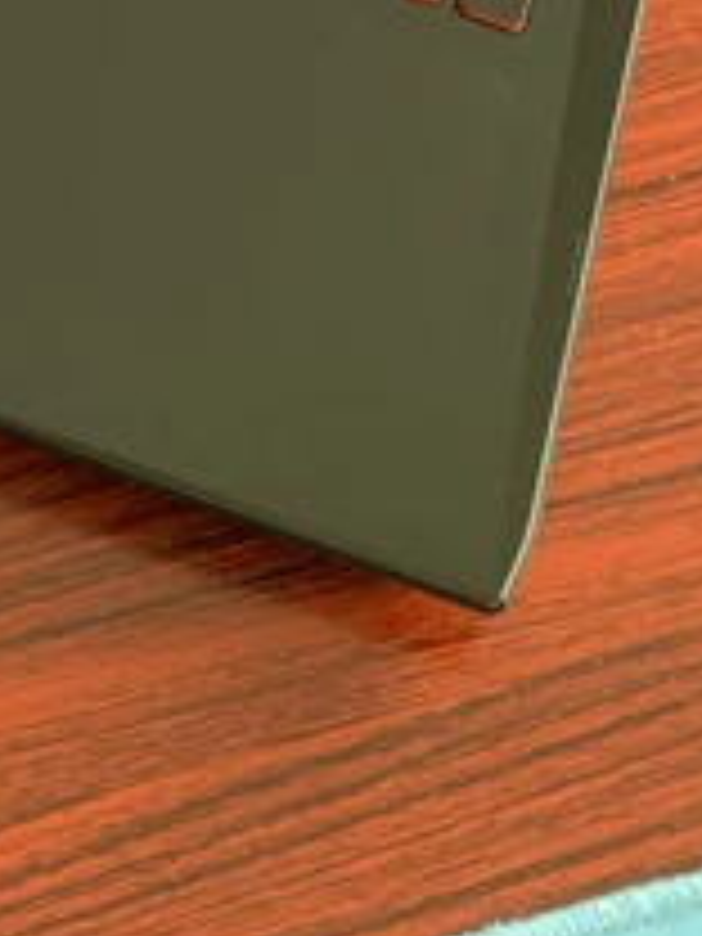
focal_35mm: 96
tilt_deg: -49.3
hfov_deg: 14.9
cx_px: -117
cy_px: -724
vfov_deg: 17.0
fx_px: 2596
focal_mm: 4.25
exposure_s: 1/69
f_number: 1.8
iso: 100
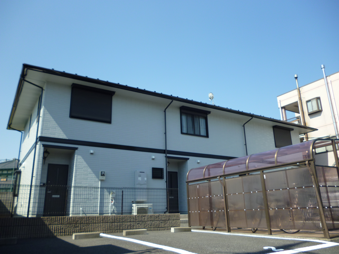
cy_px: 127
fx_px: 274
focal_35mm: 28
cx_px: 170
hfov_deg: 63.4
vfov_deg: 49.7
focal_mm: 5
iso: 100
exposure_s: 1/640
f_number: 3.1
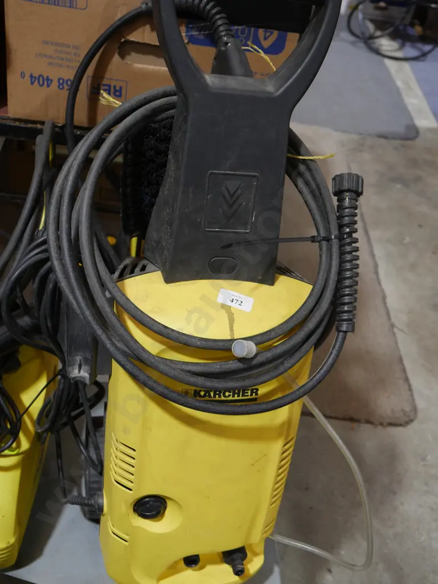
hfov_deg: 32.9
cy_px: 292
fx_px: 742
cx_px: 219
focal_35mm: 44
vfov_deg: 42.9
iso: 500
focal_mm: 22
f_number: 4.7
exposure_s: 1/60
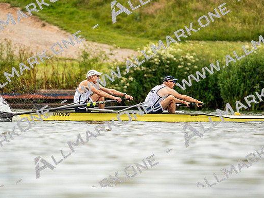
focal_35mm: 652
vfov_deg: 2.3
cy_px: 99
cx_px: 139
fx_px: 4974
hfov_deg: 3.0
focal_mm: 600
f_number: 6.3
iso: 500
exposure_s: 1/2000
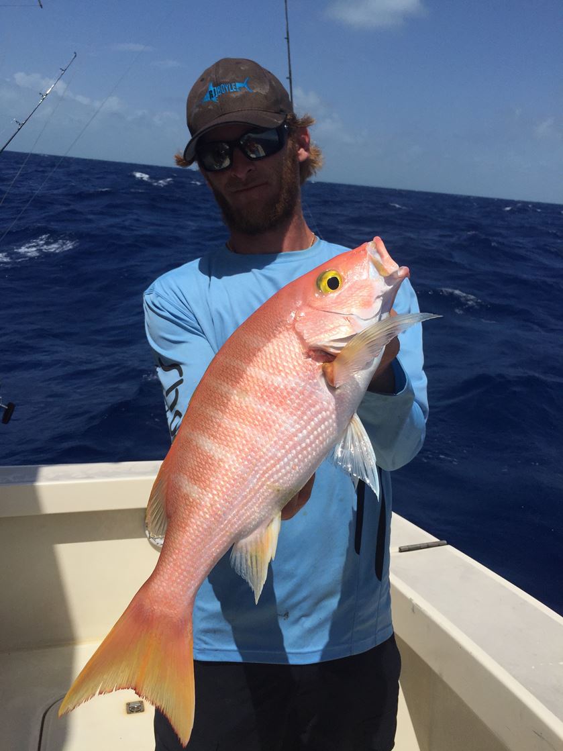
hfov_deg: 48.2
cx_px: 282
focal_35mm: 29
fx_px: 629
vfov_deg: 61.7
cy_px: 376
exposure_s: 1/7937
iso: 32
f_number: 2.2
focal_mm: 4.15
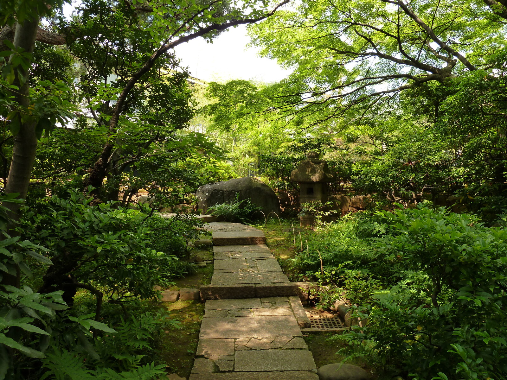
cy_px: 190
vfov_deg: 54.9
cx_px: 254
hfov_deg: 69.4
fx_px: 366
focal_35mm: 25
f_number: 4
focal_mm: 4.1
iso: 125
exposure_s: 1/100
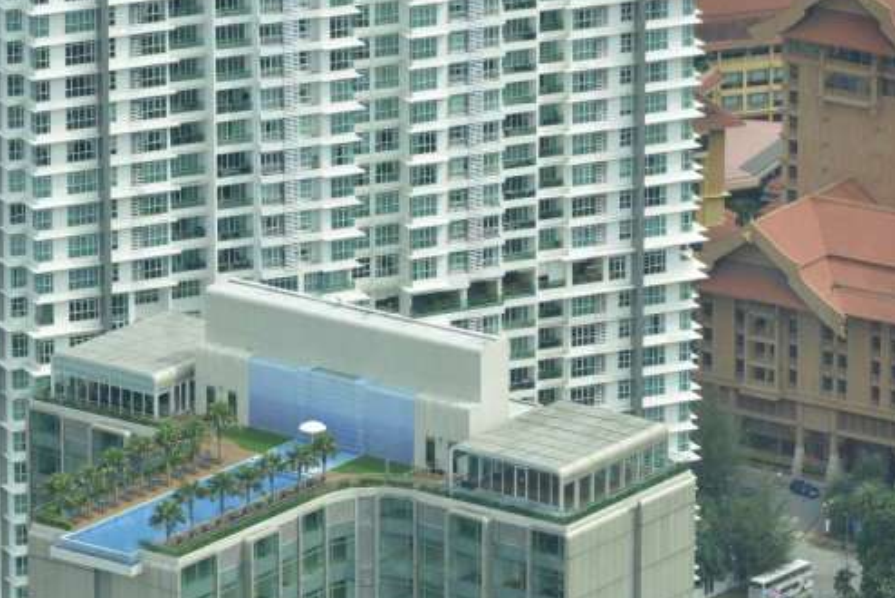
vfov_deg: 4.2
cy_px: 464
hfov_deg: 6.4
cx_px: 210
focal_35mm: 324
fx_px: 8059
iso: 100
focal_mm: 200
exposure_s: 1/200
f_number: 6.3
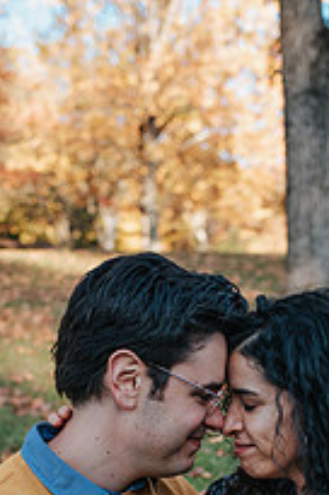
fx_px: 1059
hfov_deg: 17.6
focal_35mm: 77
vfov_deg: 25.3
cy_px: 476
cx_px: 206
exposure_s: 1/800
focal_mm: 35
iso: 500
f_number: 3.2
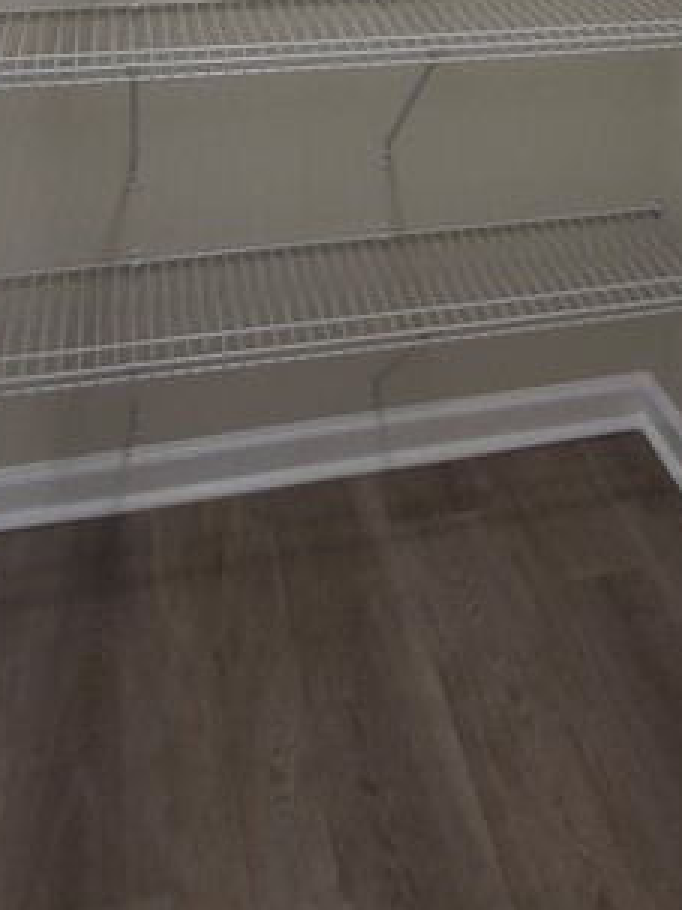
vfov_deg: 33.7
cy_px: -213
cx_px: 439
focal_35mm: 44
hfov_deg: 32.6
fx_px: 1157
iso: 100
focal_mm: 2.2
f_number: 1.9
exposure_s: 1/60
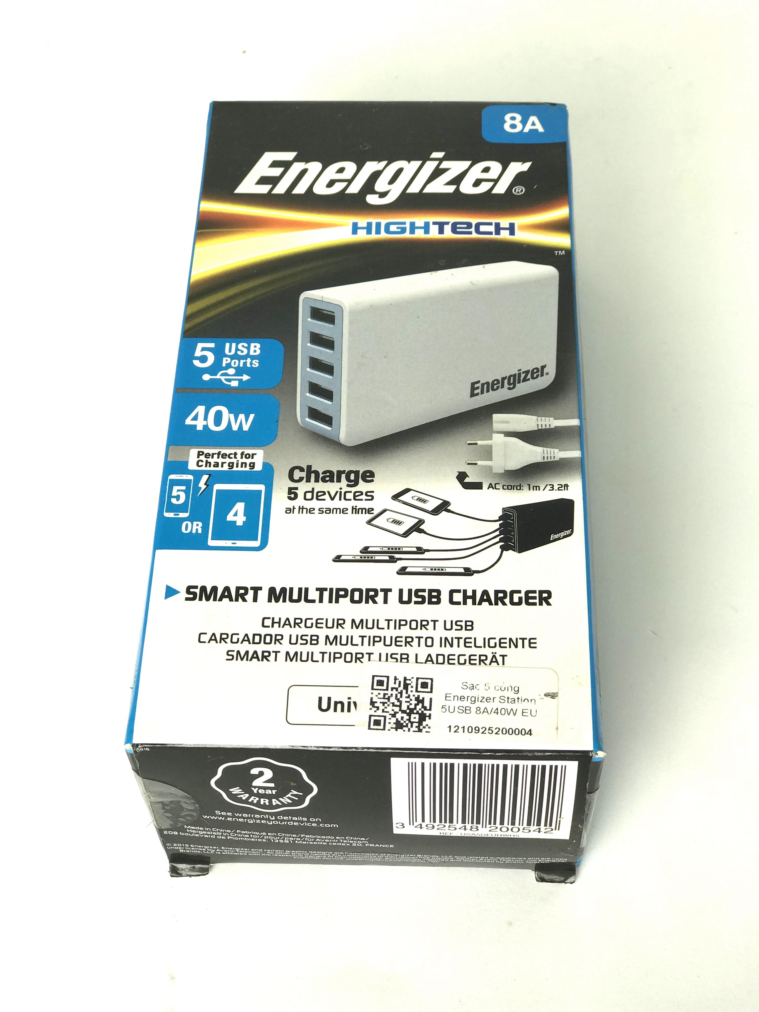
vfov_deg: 33.8
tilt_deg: -54.9
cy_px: 506
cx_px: 380
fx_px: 1666
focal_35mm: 57
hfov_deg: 25.7
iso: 20
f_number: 2.8
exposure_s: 1/282
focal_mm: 6.6
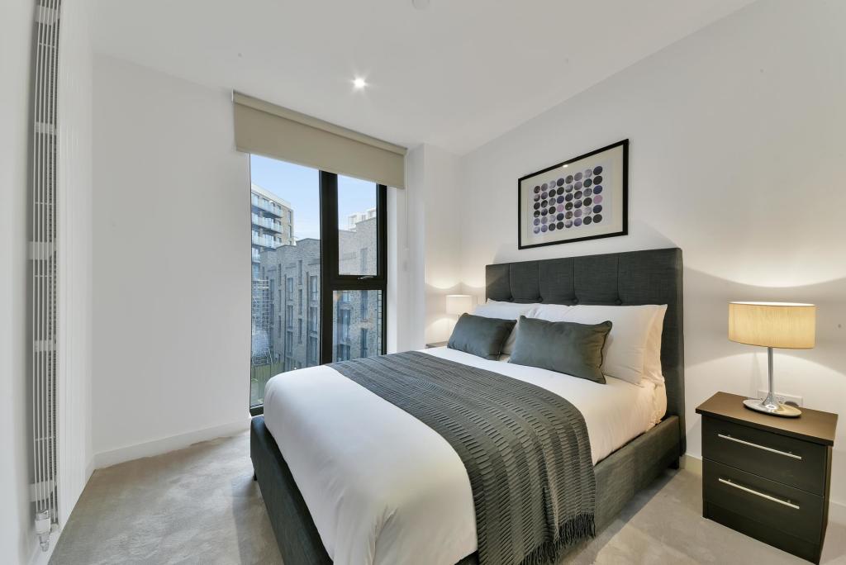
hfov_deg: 112.6
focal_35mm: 12
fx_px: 282
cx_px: 423
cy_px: 282
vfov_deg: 90.1
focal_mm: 12
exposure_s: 1.5
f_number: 16
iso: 200
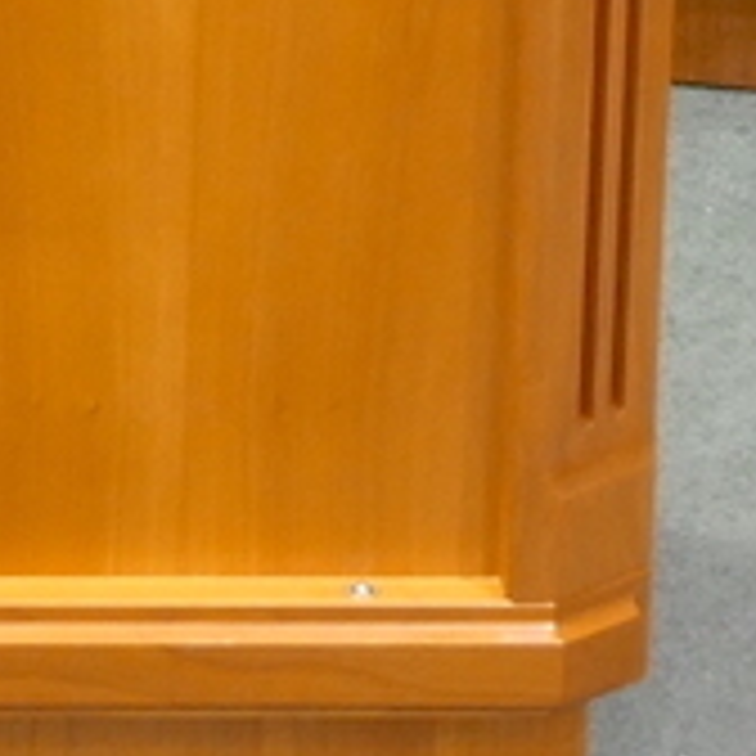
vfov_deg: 6.8
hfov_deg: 6.7
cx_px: -711
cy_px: -504
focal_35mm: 252
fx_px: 6227
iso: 200
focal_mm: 9
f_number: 4.1
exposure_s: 1/2.5
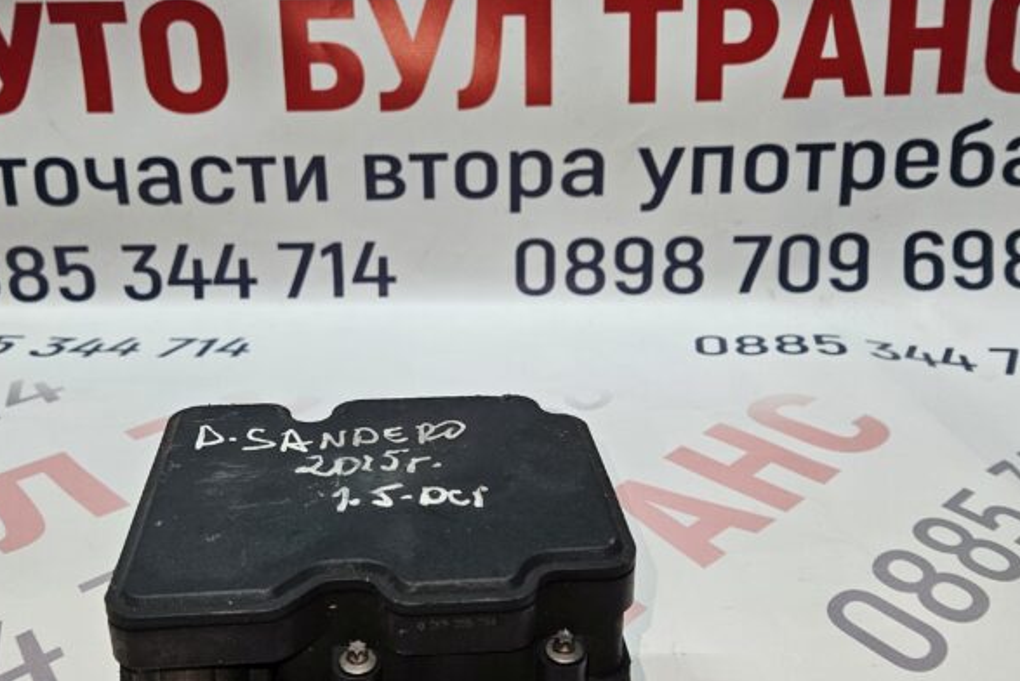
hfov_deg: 50.5
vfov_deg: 35.1
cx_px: 447
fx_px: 1077
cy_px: 310
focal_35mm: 38
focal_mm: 5.4
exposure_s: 1/100
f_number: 1.8
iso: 250
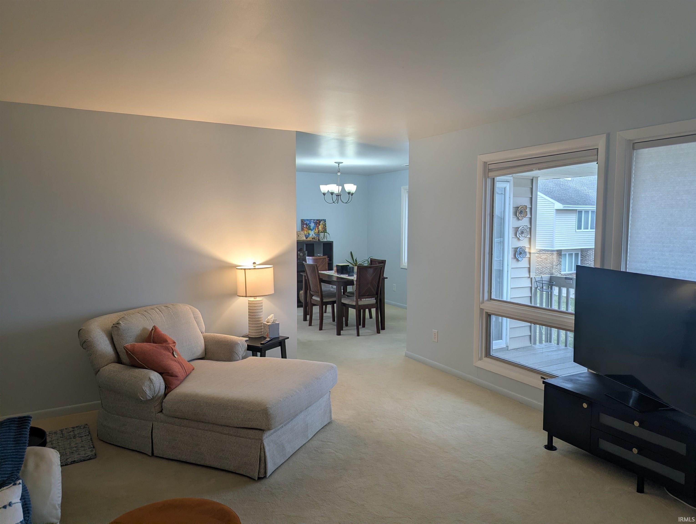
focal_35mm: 24
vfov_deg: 56.9
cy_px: 262
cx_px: 348
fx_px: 483
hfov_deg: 71.5
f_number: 1.85
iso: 73
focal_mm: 6.81
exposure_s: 1/120
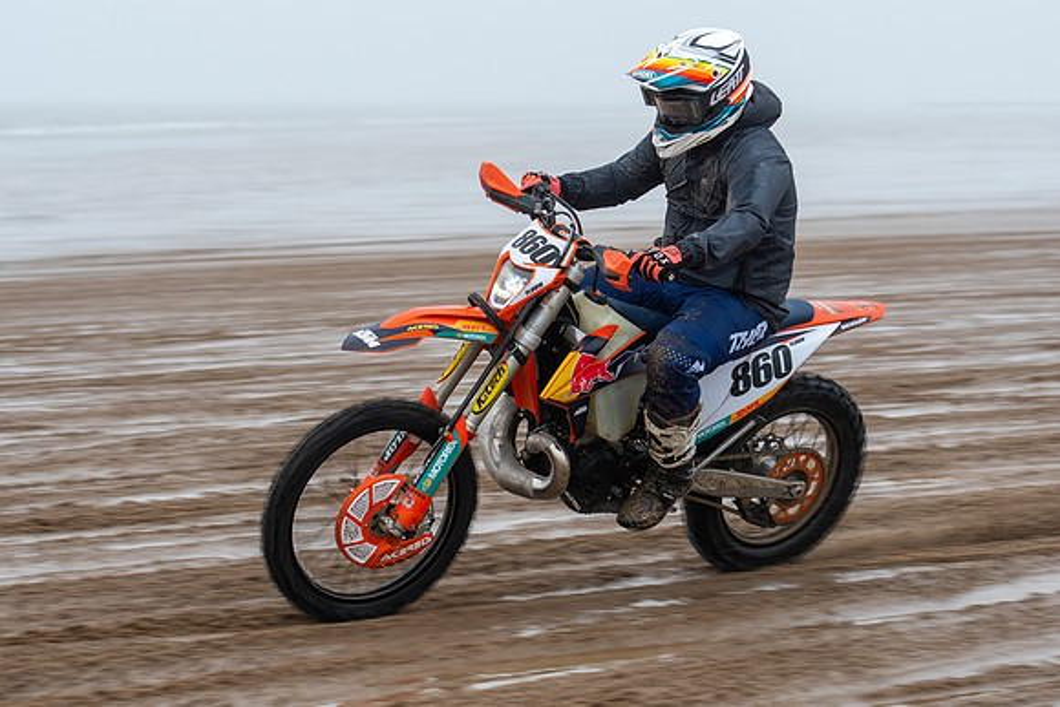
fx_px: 3357
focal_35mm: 114
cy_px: 354
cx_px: 530
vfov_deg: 12.0
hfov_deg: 17.9
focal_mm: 70
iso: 200
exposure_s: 1/400
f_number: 4
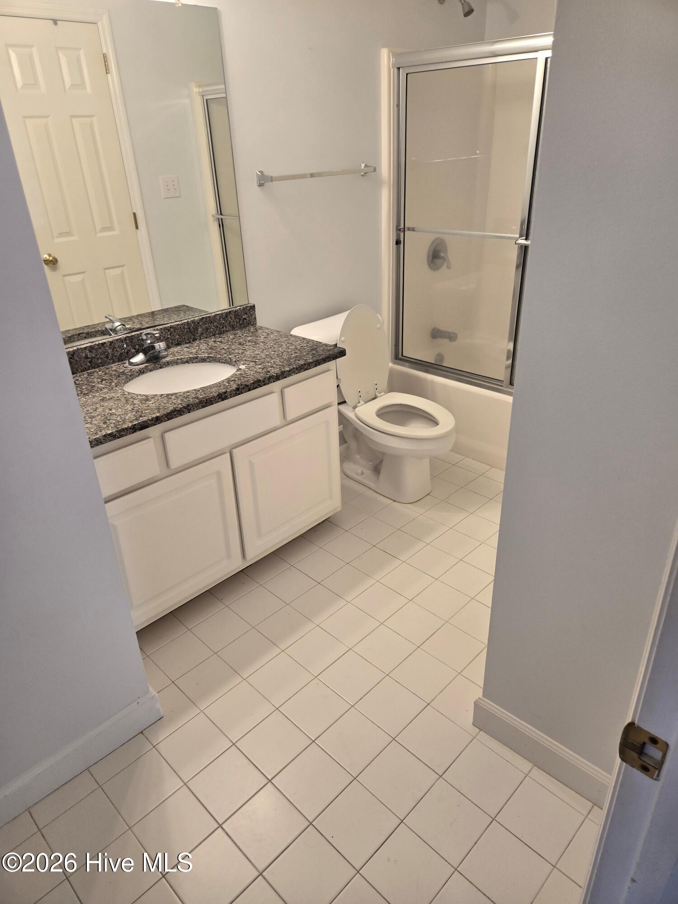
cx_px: 339
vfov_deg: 73.9
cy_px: 452
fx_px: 601
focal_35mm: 23
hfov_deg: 58.9
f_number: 1.8
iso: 80
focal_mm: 5.4
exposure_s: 1/120
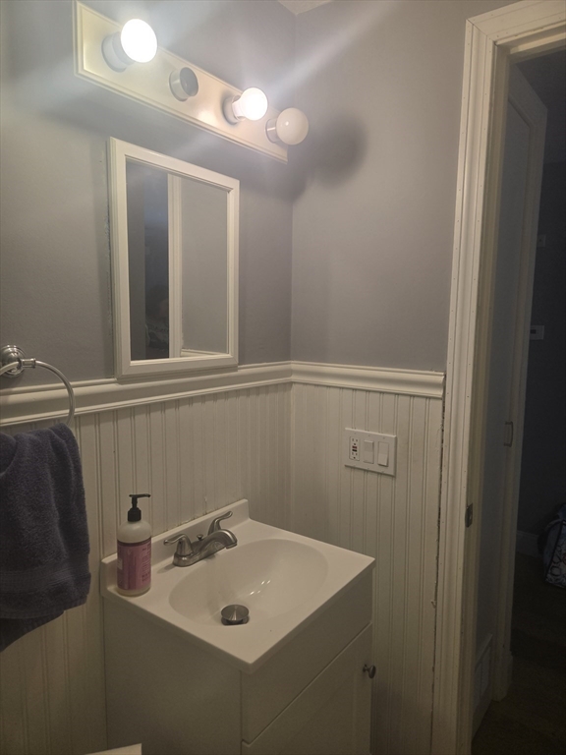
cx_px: 283
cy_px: 378
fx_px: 501
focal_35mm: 23
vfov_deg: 73.9
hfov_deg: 58.9
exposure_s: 1/120
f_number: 1.8
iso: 50
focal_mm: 5.4
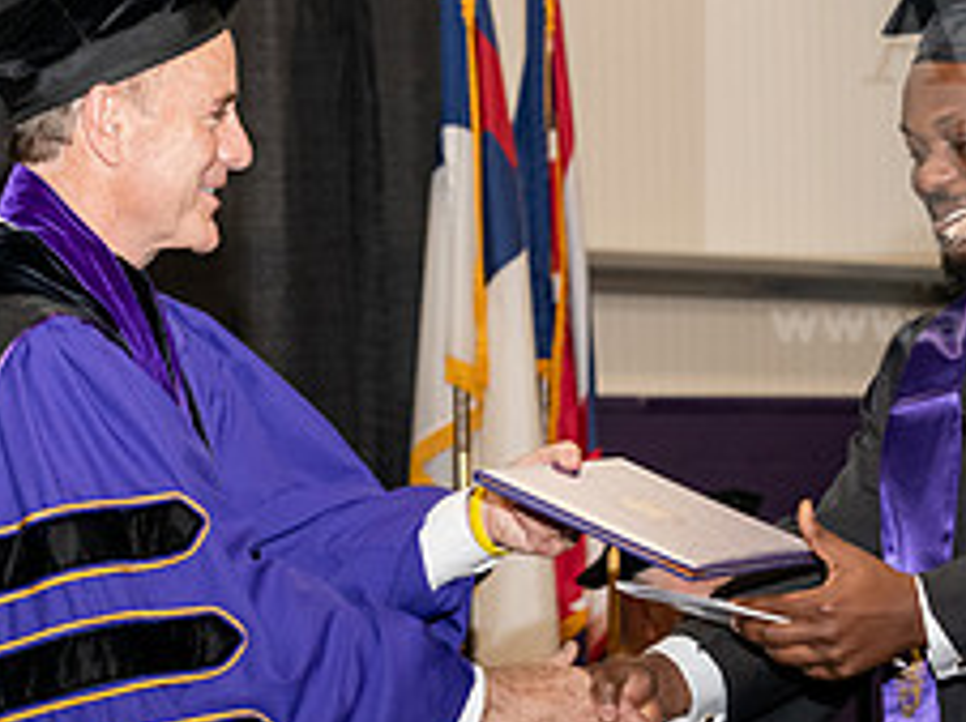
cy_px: 412
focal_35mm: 173
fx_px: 4823
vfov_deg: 8.6
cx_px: 577
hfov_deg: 11.4
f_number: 5.6
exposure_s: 1/200
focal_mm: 70
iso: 2000
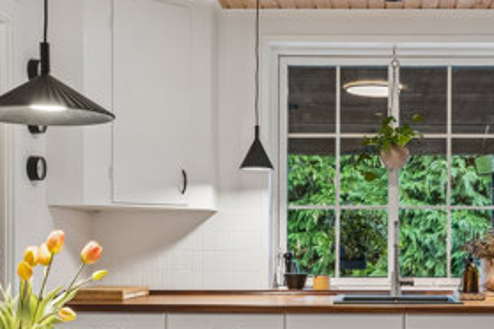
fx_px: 884
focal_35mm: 64
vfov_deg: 20.8
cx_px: 374
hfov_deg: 30.7
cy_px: 264
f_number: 8
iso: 200
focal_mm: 15
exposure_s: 1/4
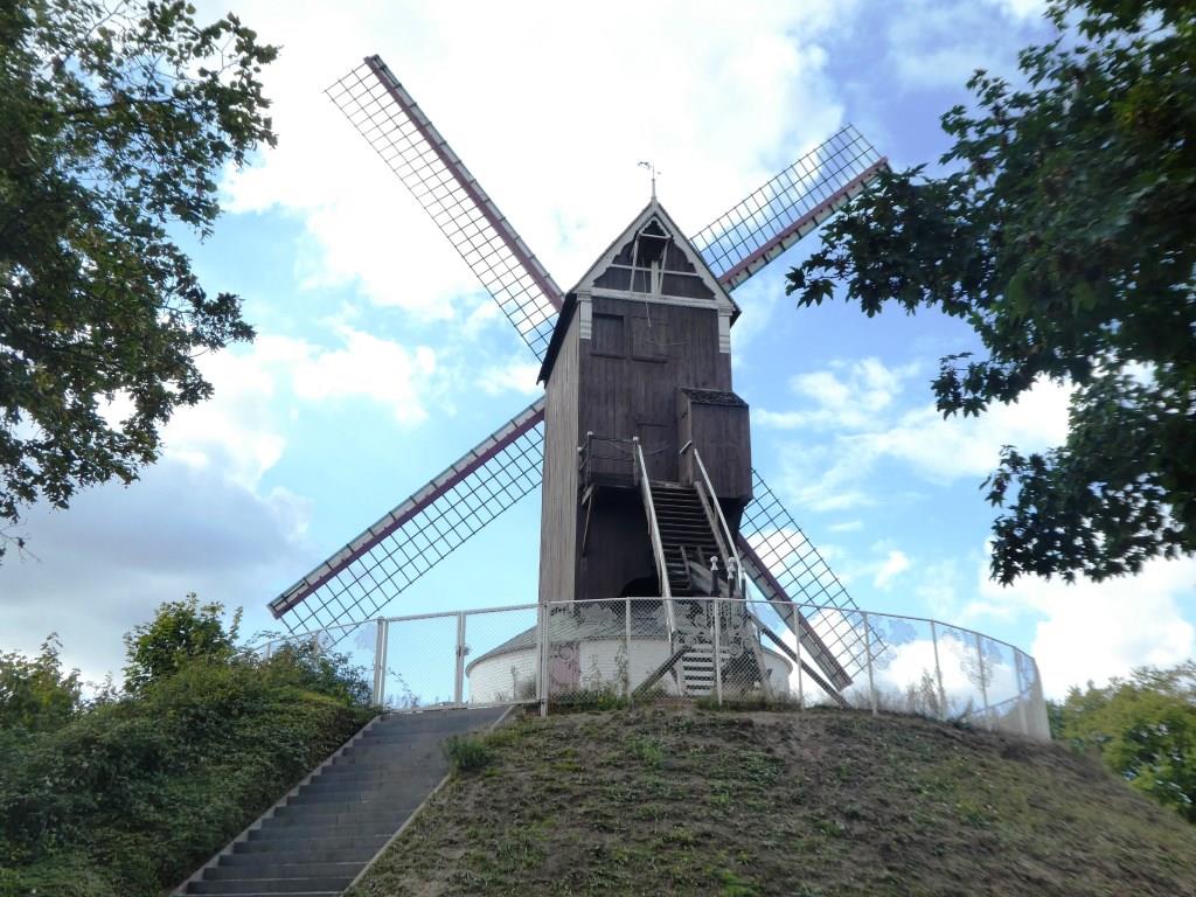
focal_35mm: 31
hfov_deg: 58.4
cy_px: 448
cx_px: 598
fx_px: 1071
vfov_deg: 45.4
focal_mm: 5.4
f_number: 3.5
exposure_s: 1/320
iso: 80
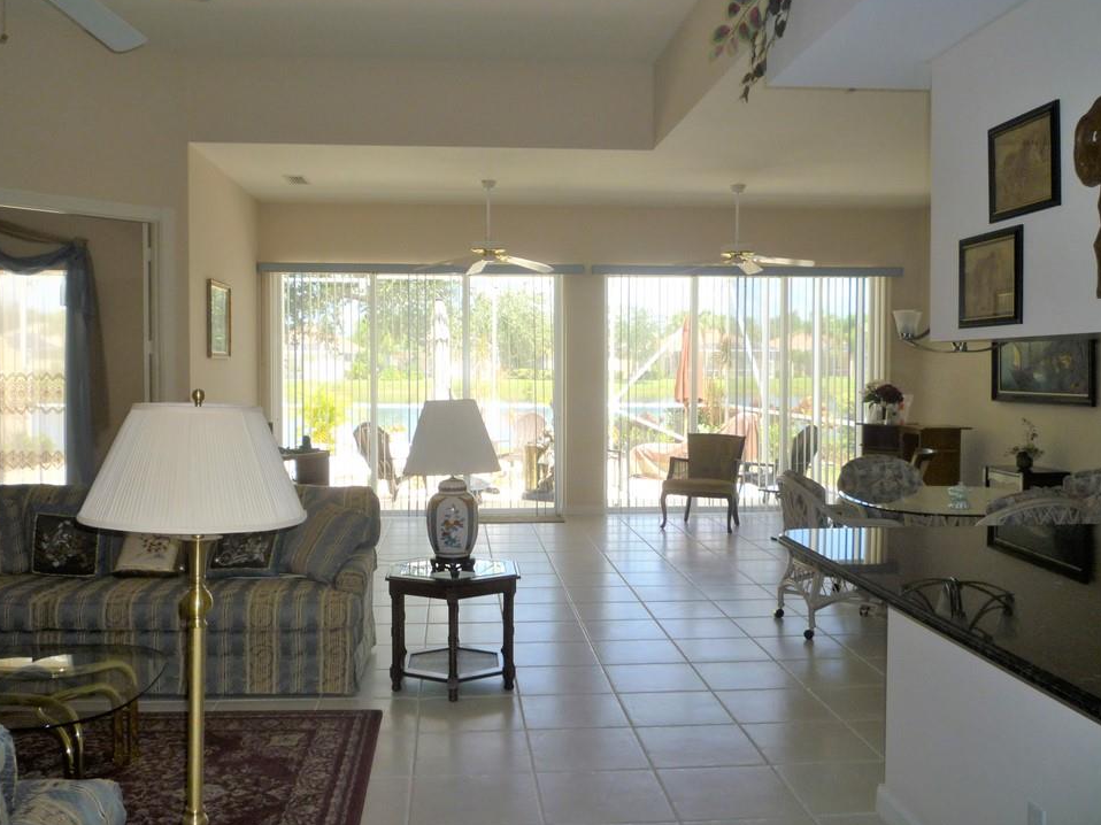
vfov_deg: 45.4
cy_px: 407
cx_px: 537
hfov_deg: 58.4
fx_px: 986
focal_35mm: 31
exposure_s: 1/160
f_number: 3.3
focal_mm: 5.2
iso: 100
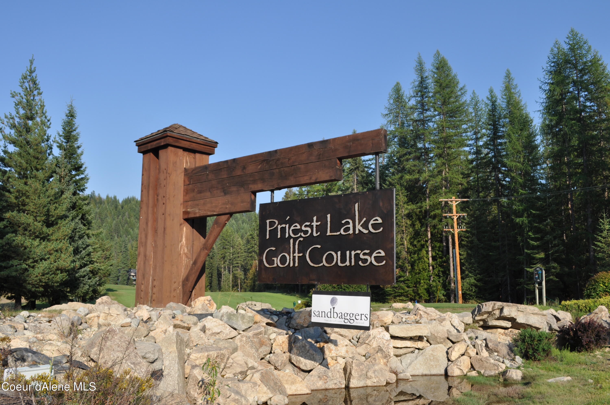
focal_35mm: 33
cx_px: 305
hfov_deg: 57.3
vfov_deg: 39.9
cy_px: 202
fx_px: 558
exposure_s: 1/320
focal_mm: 22
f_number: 9
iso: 200
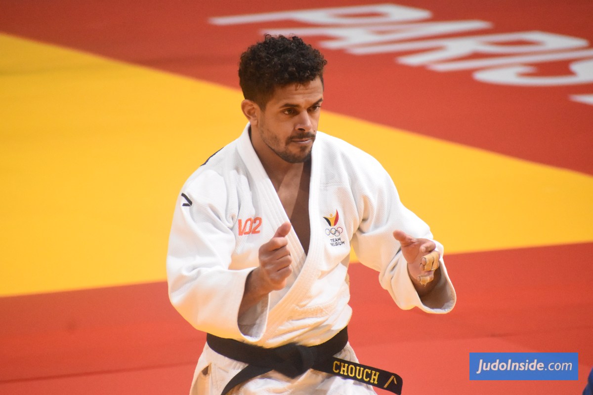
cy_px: 198
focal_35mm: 450
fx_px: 7412
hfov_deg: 4.6
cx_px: 296
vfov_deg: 3.1
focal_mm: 300
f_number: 7.1
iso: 6400
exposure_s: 1/500
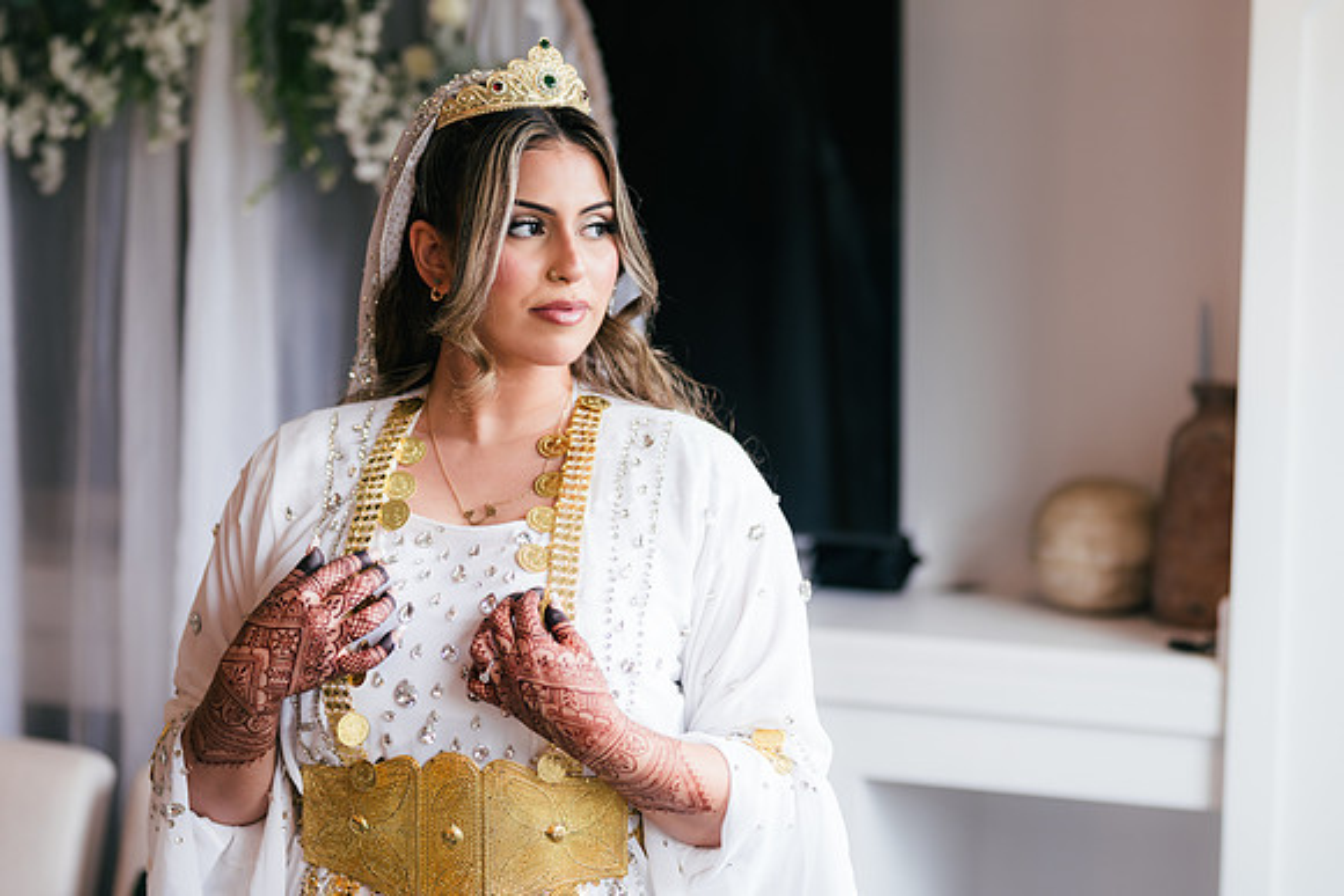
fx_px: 3004
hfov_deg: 25.2
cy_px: 448
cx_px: 672
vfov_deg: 17.0
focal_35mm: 80
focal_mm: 50
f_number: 1.4
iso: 160
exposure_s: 1/160
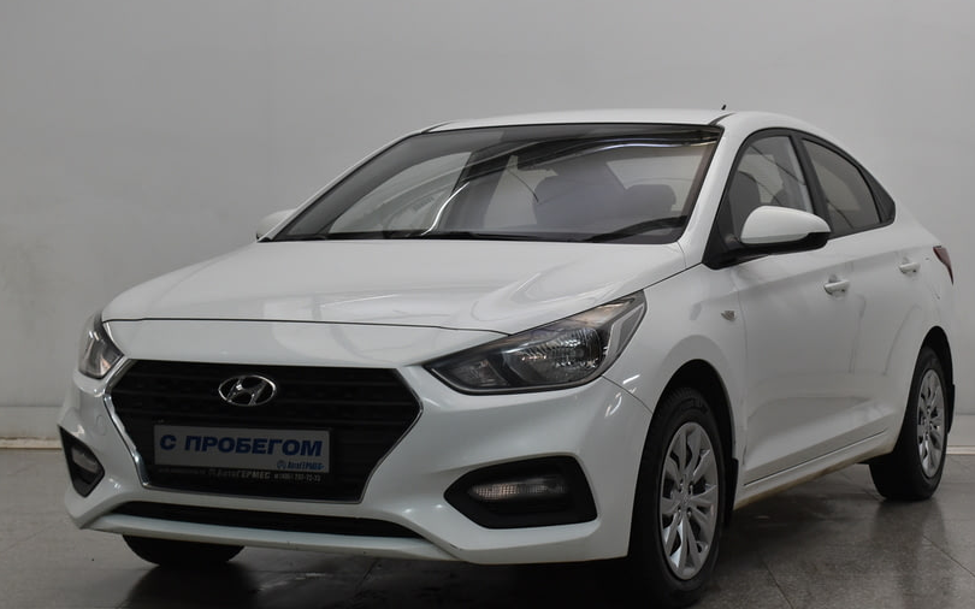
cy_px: 345
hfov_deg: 30.2
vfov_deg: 19.1
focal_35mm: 68
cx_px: 539
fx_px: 1807
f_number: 8
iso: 800
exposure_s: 1/80
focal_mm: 40
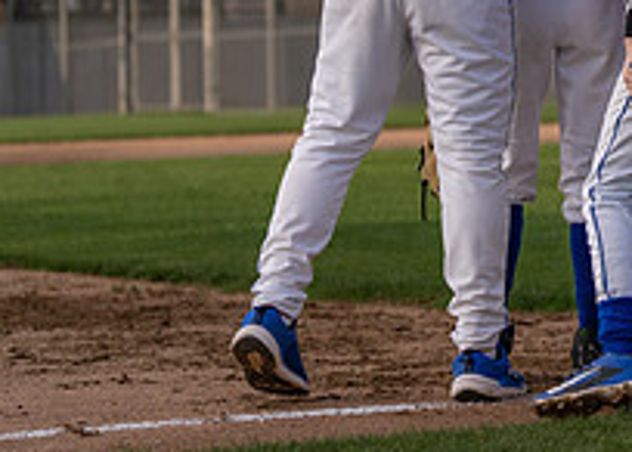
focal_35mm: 241
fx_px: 4329
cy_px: -56
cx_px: 849
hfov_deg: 8.2
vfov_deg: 6.0
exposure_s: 1/3200
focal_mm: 76
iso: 320
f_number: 2.8
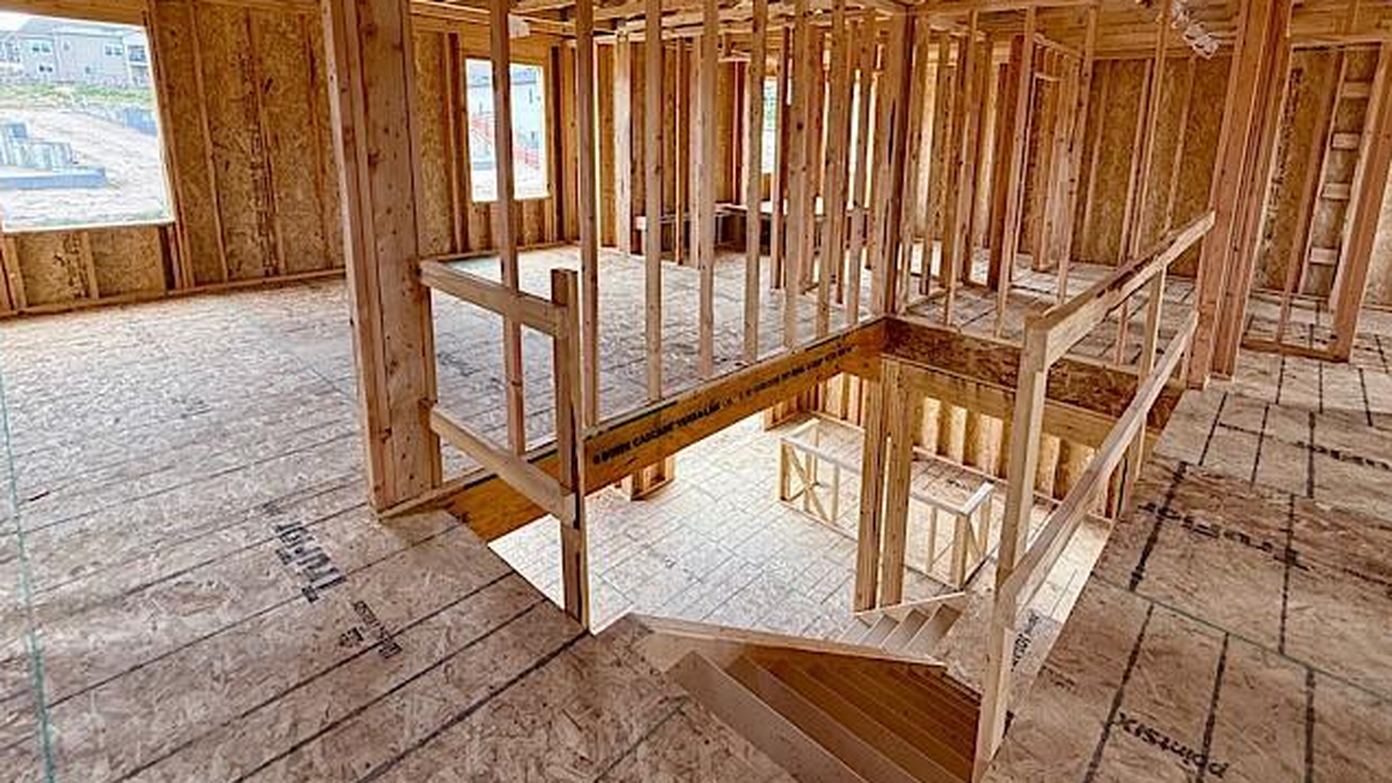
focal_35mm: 18
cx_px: 768
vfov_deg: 59.5
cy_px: 255
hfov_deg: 92.3
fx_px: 664
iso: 80
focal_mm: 2.22
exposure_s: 1/99
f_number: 2.2
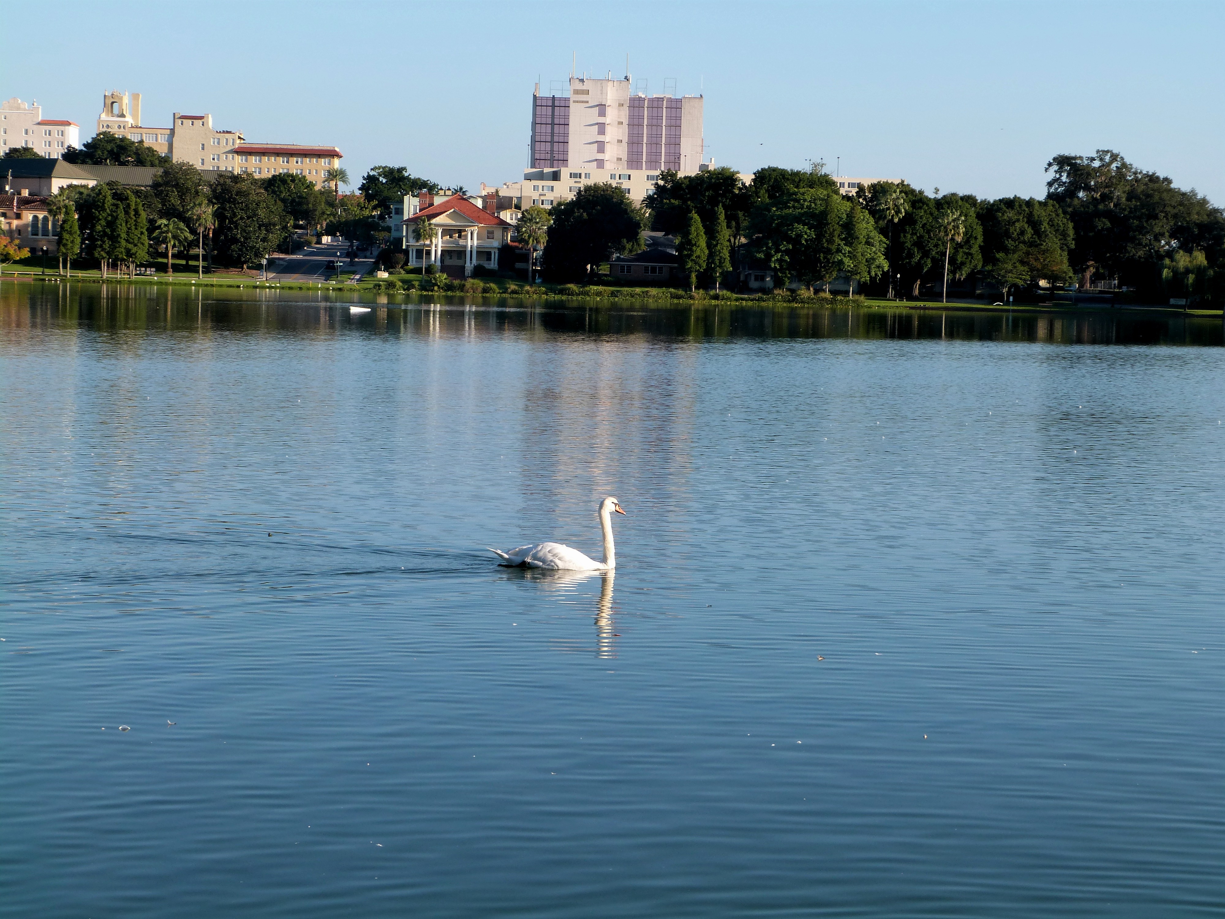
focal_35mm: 78
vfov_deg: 18.9
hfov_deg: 25.0
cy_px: 460
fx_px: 2760
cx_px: 612
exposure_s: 1/250
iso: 100
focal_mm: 14.1
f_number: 5.6
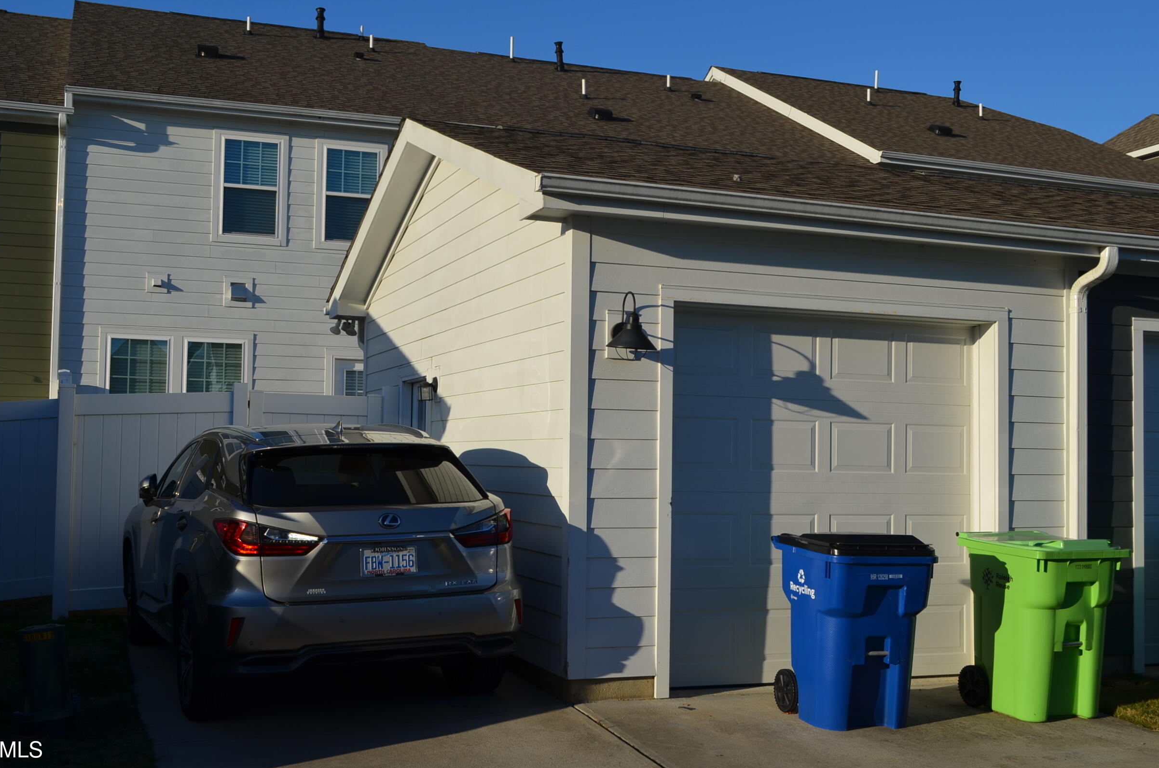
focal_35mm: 40
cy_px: 391
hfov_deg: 48.5
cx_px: 575
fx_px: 1285
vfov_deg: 33.3
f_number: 8
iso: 100
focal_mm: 26
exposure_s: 1/250
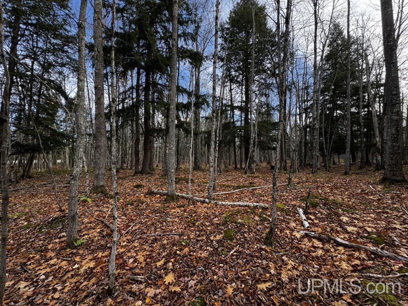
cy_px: 153
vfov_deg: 85.7
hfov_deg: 102.1
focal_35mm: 14
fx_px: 165
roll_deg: -1.2
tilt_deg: +3.6
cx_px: 204
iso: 40
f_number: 2.2
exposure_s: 1/121
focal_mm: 2.22
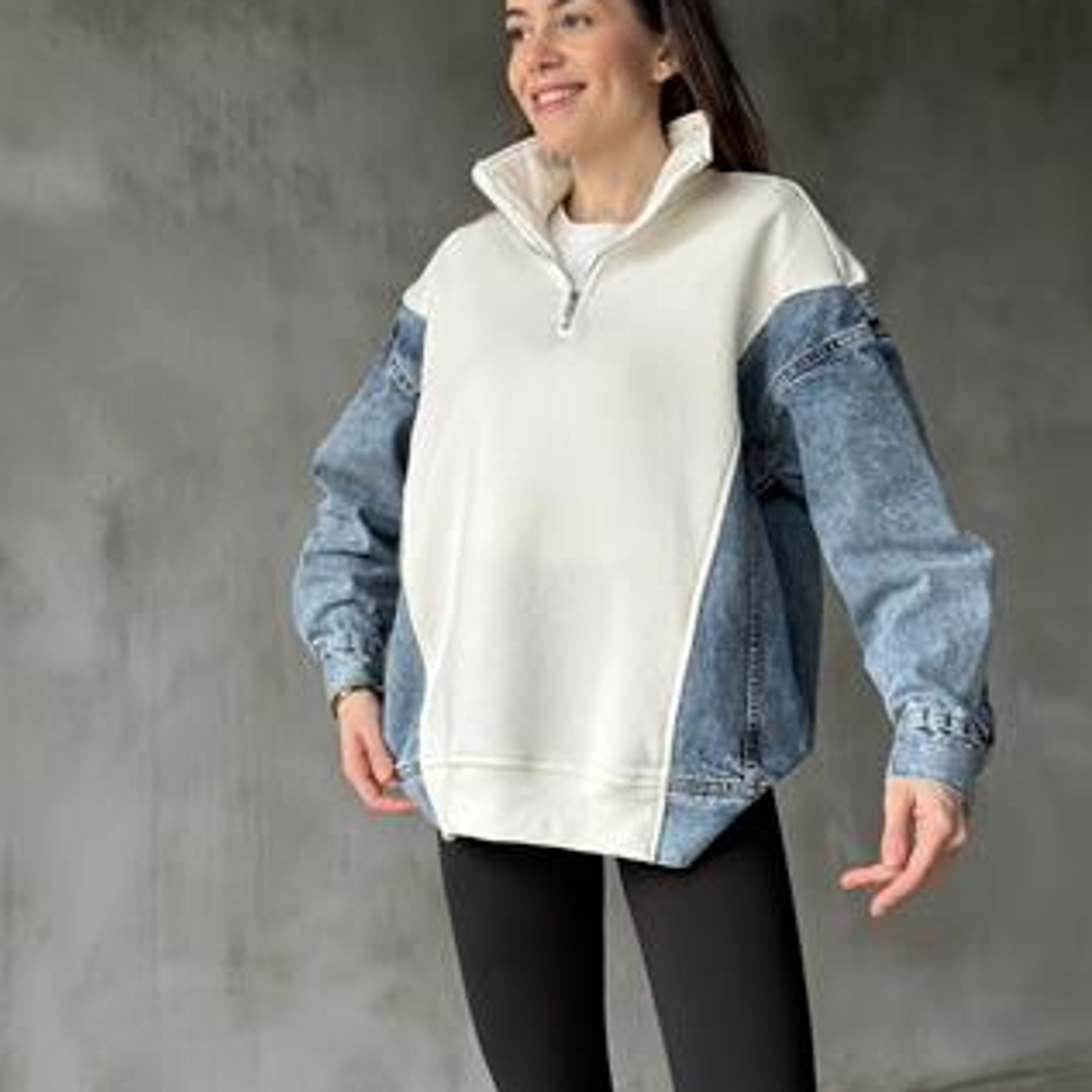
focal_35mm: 57
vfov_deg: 29.9
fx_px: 2034
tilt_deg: +2.5
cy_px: 410
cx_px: 548
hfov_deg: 30.0
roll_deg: +0.4
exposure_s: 1/60
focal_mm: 6.86
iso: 200
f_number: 1.78
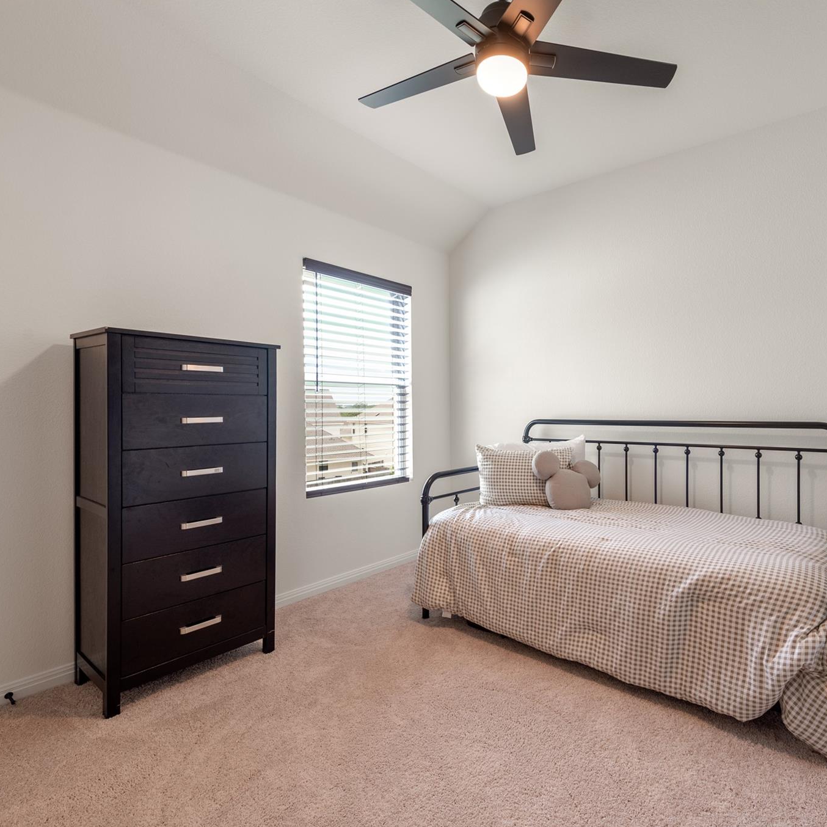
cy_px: 413
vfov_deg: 80.7
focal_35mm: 18
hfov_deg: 79.4
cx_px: 512
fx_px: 487
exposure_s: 1/10
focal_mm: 14
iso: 400
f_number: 8
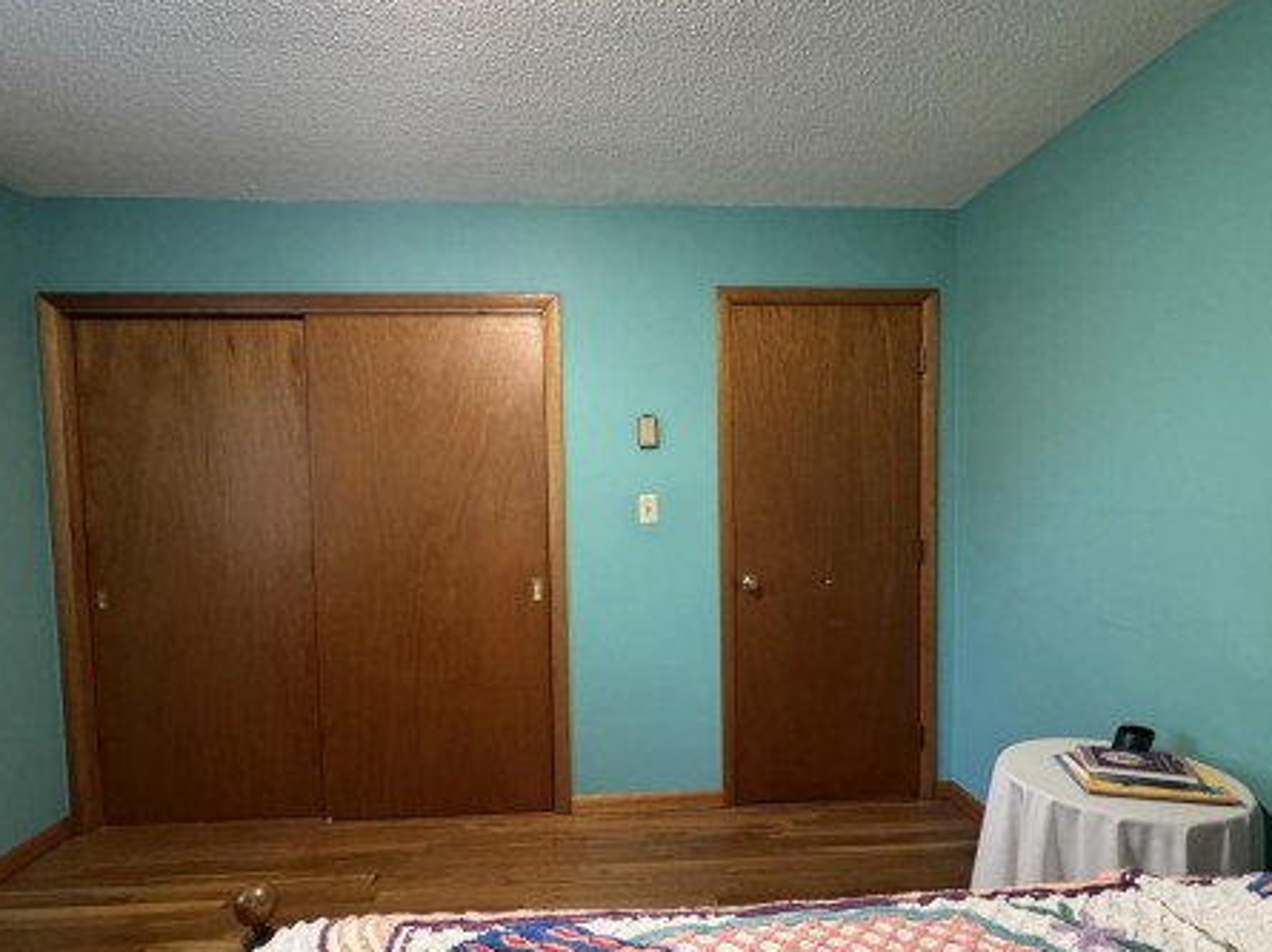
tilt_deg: -2.9
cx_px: 645
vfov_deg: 63.2
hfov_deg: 79.0
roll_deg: +0.6
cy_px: 529
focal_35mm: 21
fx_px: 771
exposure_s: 1/60
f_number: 2.2
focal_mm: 2.22
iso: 800
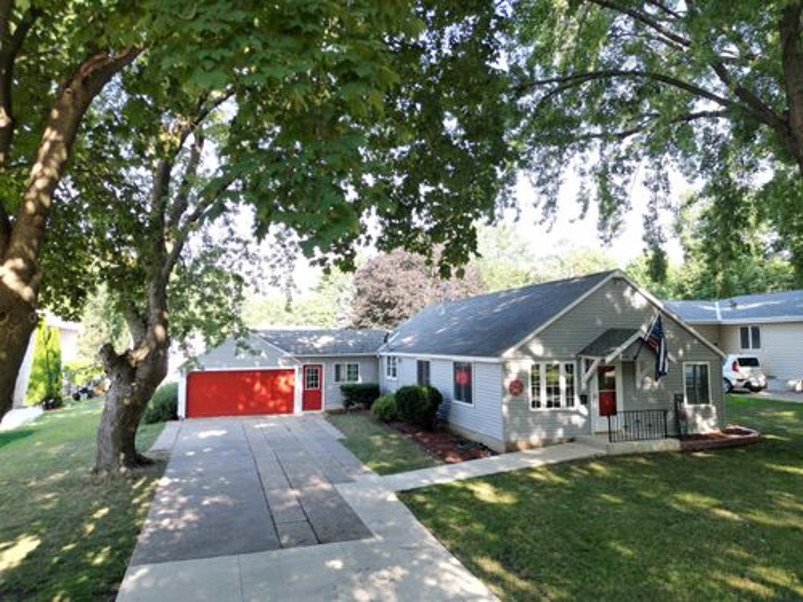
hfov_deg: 71.6
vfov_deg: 56.8
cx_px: 402
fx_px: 557
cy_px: 301
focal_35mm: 24
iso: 100
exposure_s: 1/240
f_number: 1.7
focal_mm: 6.72
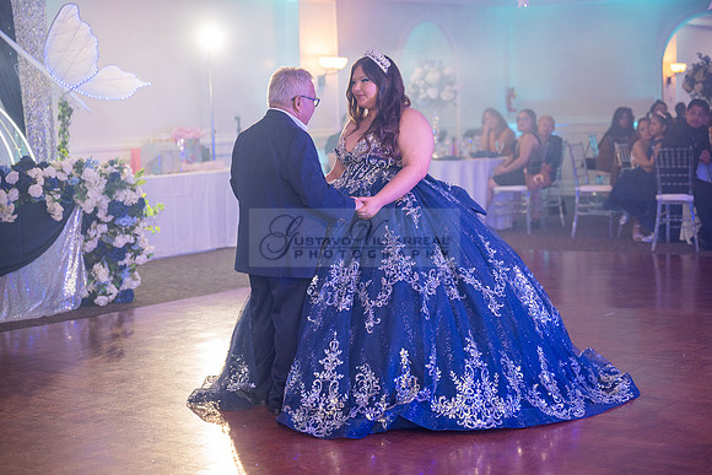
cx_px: 356
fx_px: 1385
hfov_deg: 28.8
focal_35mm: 70
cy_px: 238
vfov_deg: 19.5
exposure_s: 1/200
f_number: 2.8
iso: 1250
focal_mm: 70
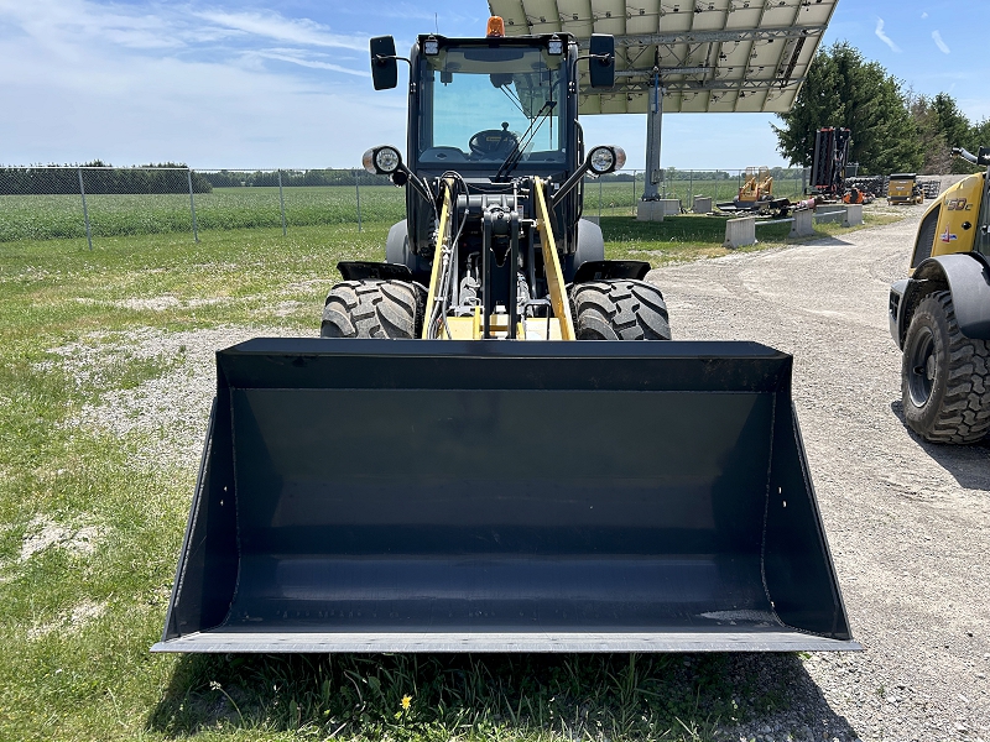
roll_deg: +1.4
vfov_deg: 53.1
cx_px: 495
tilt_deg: -13.8
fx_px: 744
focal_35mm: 26
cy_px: 371
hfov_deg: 67.3
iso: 50
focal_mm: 5.7
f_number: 1.5
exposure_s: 1/2762
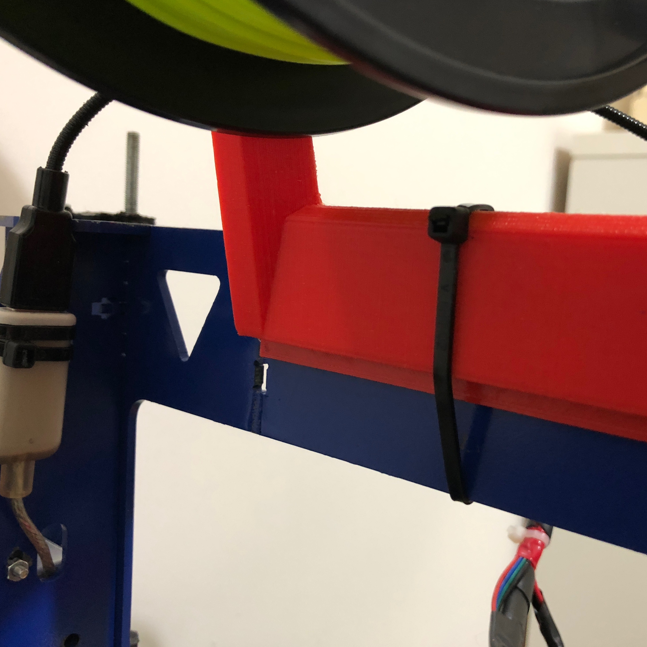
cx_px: 392
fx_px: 719
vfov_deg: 48.4
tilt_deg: -5.0
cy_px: 314
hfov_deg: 48.1
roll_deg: -3.9
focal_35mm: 34
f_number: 1.8
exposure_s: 1/7
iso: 80
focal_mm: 4
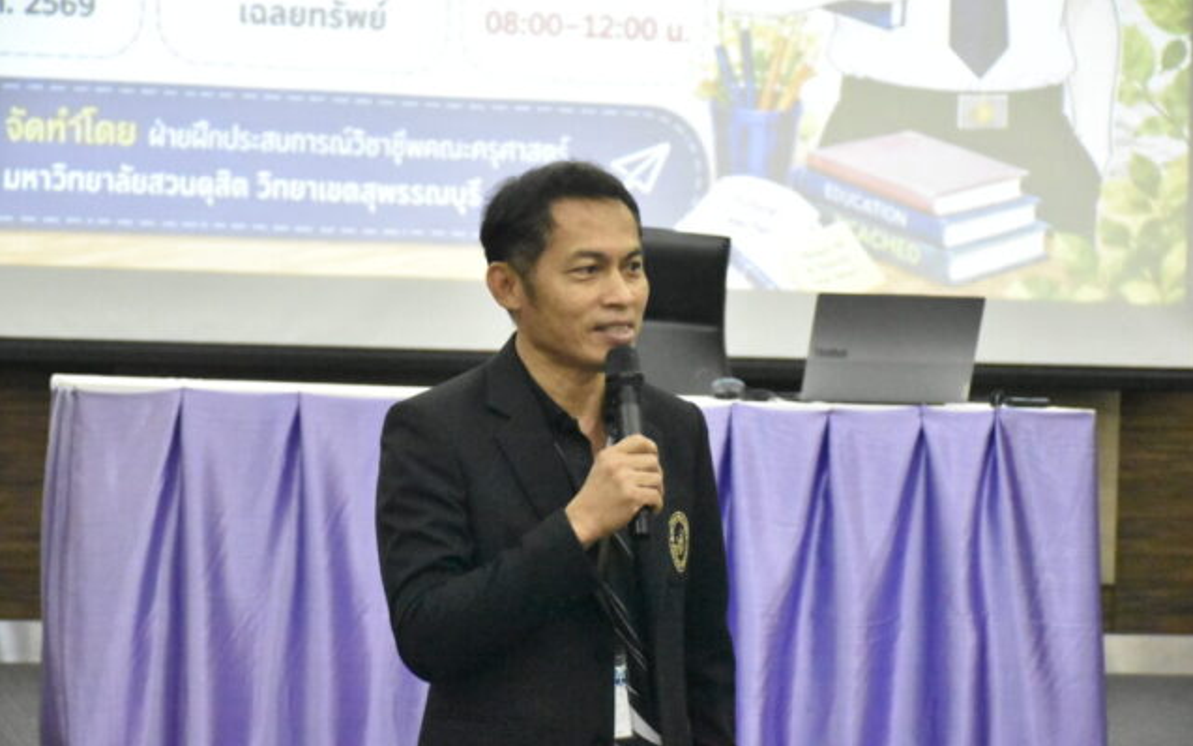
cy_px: 396
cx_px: 597
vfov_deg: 10.6
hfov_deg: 17.0
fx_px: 3999
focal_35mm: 123
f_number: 5.3
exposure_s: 1/400
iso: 20000
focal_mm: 80
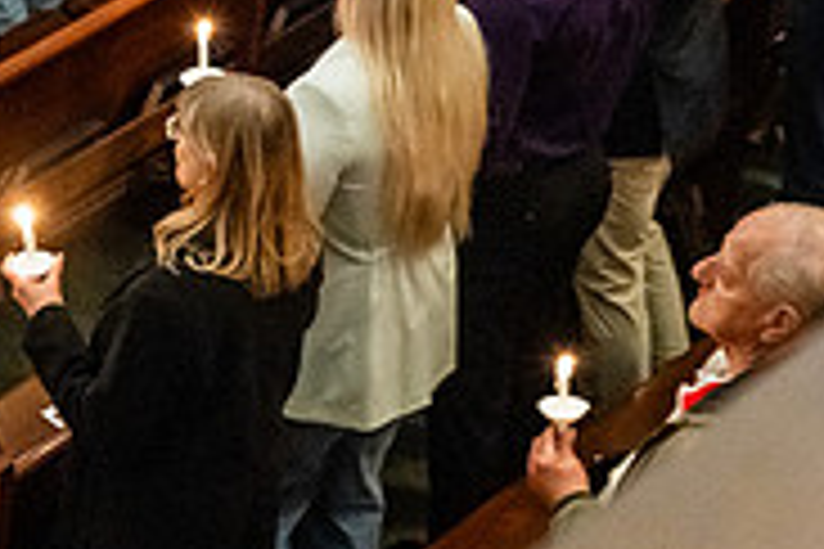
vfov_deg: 7.3
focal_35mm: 187
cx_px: -387
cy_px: 335
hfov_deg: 10.6
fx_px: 4280
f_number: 7.1
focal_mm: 59
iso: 5000
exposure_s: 1/60
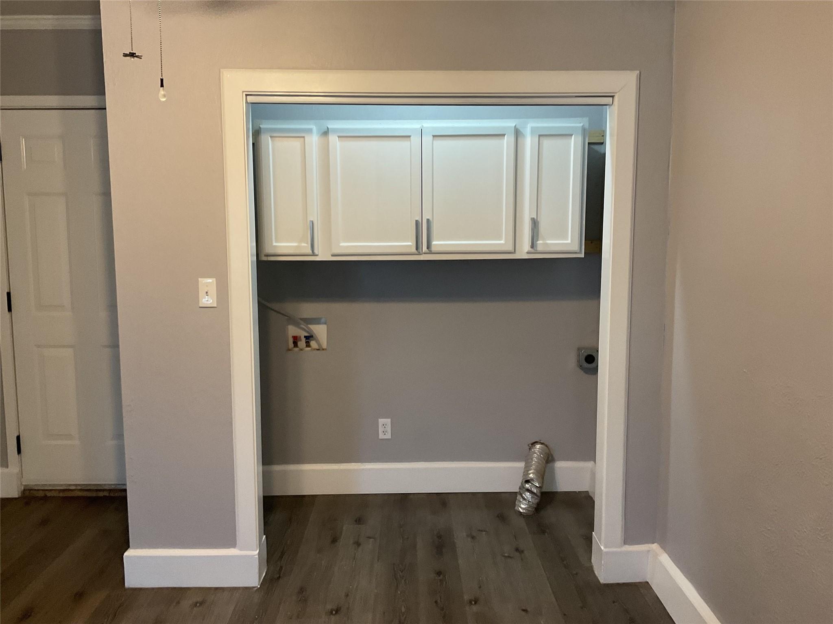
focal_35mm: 29
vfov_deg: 48.2
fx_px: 698
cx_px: 416
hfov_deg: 61.7
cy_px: 312
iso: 125
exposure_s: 1/60
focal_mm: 3
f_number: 1.8
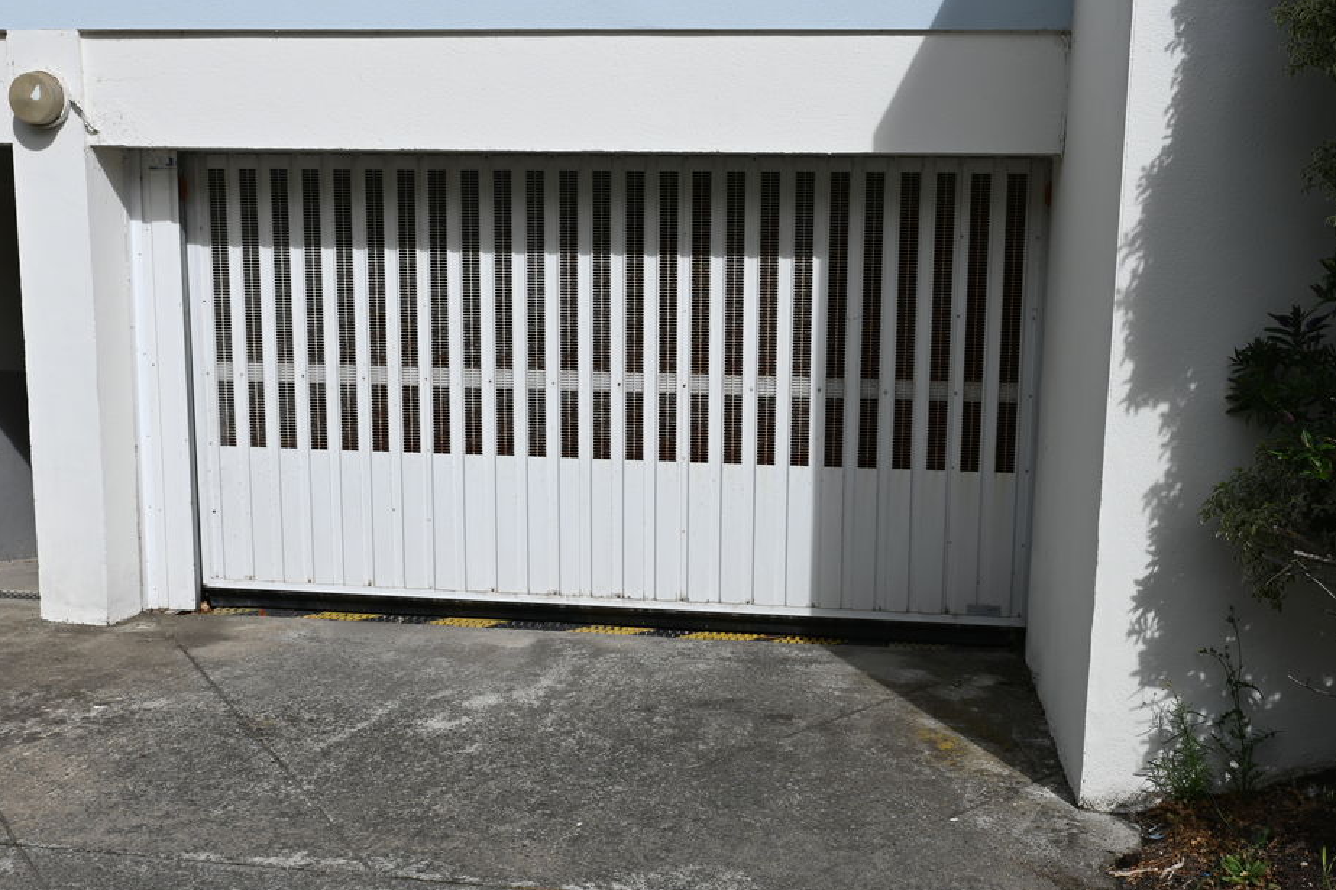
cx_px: 692
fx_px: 1447
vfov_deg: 34.2
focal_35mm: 39
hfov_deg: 49.6
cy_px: 478
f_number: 7.1
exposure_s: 1/400
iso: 100
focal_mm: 24
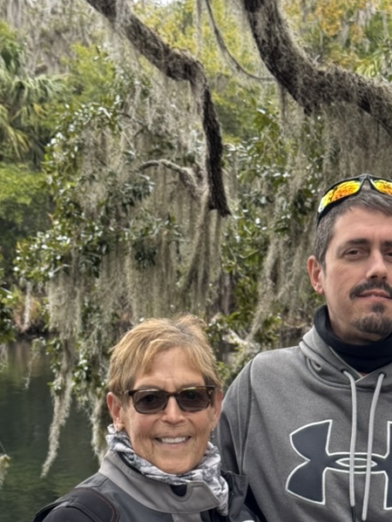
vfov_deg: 23.4
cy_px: 427
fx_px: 1237
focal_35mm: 82
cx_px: 289
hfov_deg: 17.9
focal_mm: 6.76
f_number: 1.78
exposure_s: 1/149
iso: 64
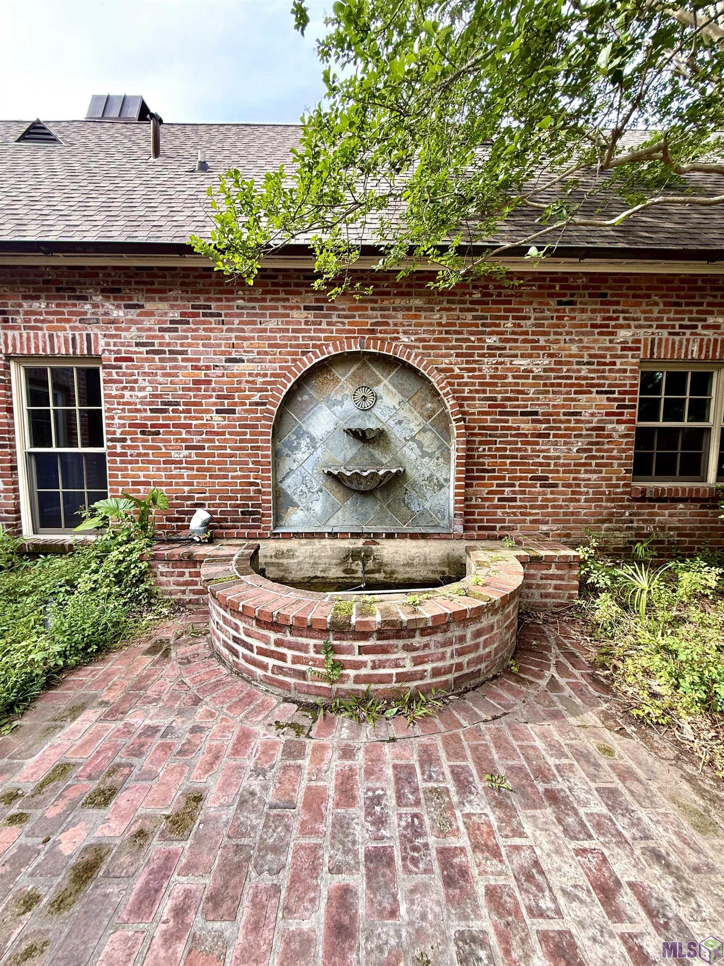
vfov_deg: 102.1
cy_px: 483
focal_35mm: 14
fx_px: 390
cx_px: 362
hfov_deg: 85.7
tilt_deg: -5.9
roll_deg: -2.2
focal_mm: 2.22
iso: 50
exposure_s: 1/154
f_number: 2.2
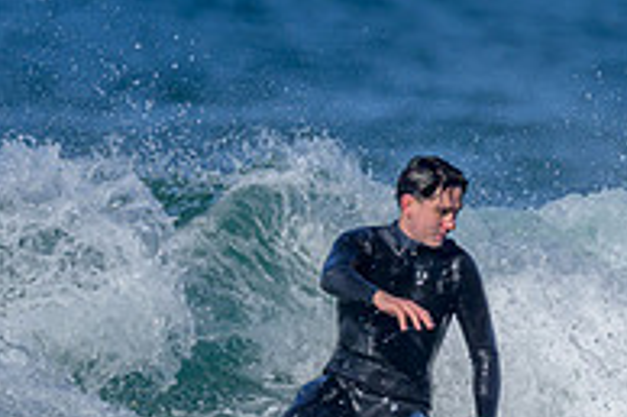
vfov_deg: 0.4
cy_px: 515
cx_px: 300
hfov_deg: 0.6
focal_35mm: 3287
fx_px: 57199
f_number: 6.3
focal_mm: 800
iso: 220
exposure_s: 1/2000
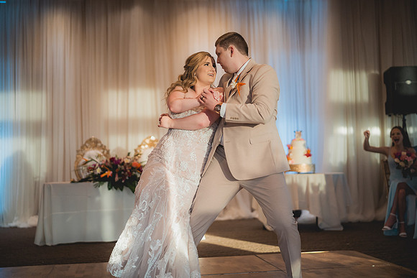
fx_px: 579
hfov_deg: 39.6
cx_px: 208
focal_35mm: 50
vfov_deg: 27.0
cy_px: 139
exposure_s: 1/2000
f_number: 1.4
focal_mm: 50
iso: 1250
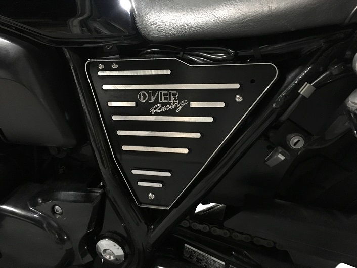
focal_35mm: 29
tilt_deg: -7.3
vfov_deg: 48.2
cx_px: 178
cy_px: 134
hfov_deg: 61.7
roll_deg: -2.1
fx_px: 299
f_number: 2.2
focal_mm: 4.15
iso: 640
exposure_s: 1/15
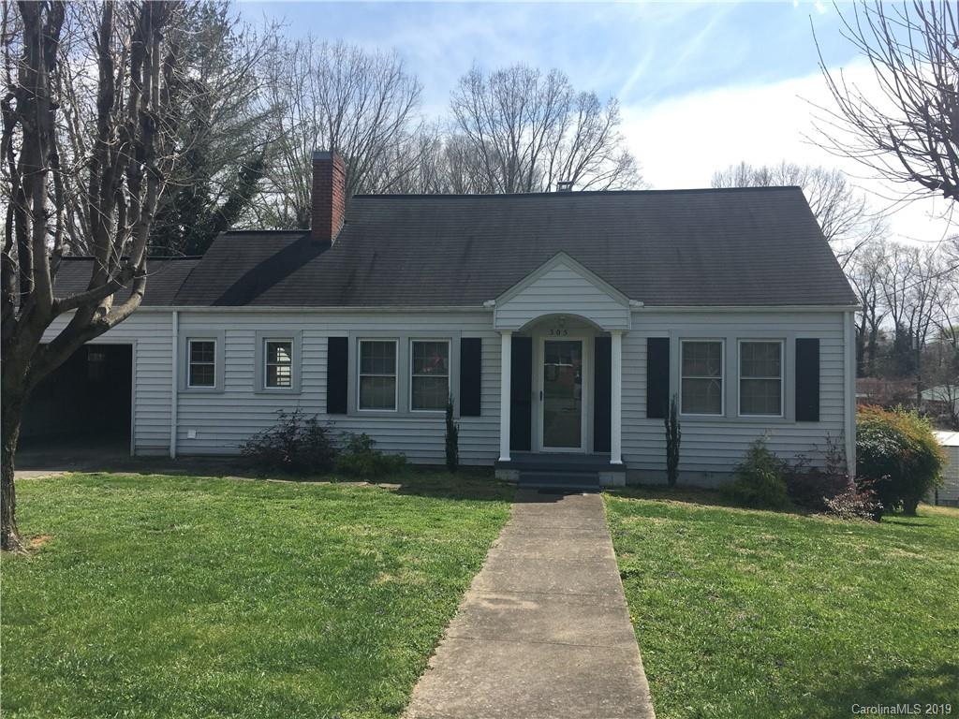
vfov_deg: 48.2
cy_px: 360
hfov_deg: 61.7
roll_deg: -0.8
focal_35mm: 29
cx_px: 480
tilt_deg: +1.3
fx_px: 803
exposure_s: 1/1374
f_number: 2.2
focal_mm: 4.15
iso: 25
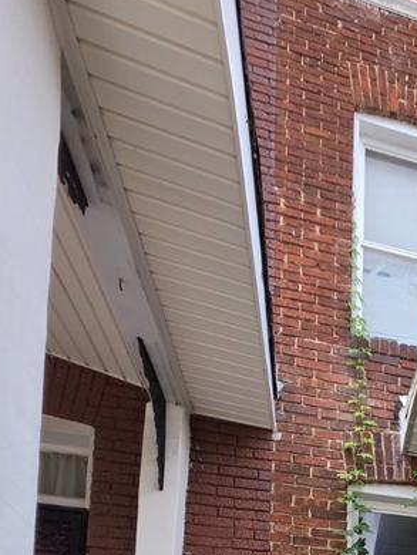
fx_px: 578
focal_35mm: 36
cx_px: 485
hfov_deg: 33.3
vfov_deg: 34.4
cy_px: 737
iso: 80
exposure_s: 1/719
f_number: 1.9
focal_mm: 2.2
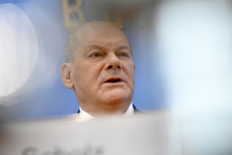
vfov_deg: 13.3
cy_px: 78
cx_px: 116
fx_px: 664
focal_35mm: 103
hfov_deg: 19.8
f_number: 3.5
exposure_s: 1/1600
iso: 3200
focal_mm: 102
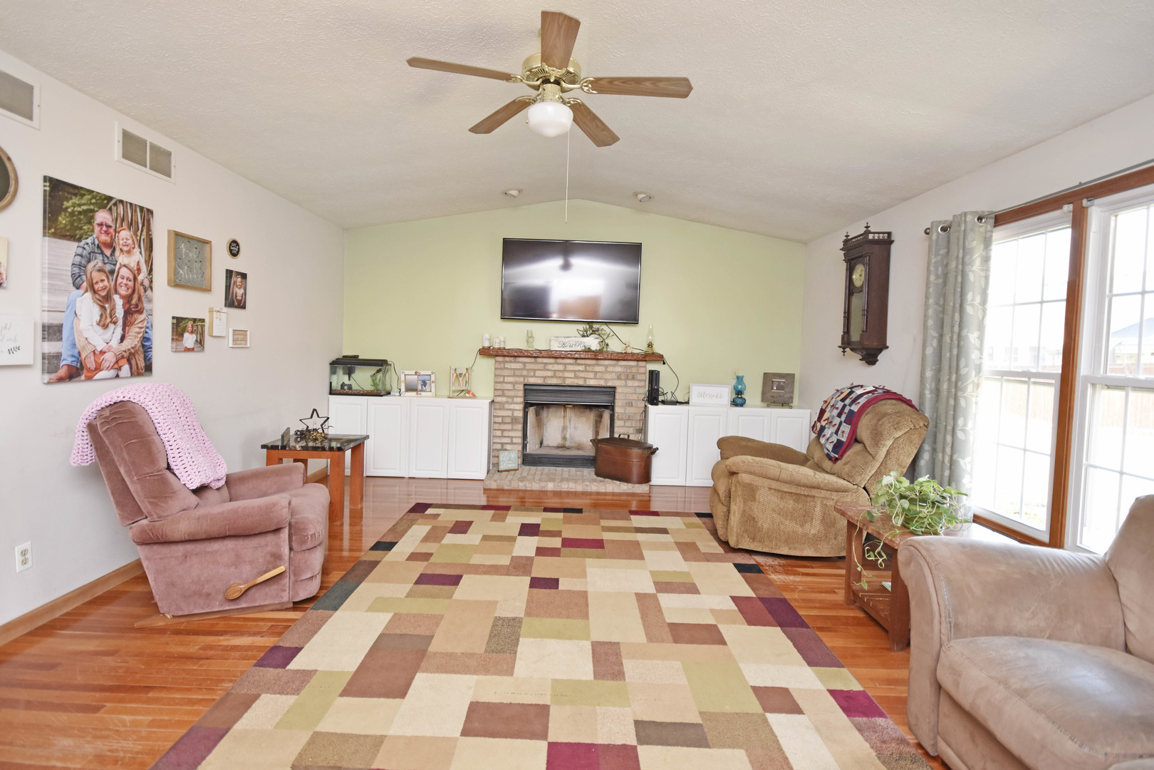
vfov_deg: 72.1
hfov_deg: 95.0
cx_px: 577
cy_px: 385
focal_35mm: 16
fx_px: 529
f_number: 4.2
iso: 560
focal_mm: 11
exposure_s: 1/60
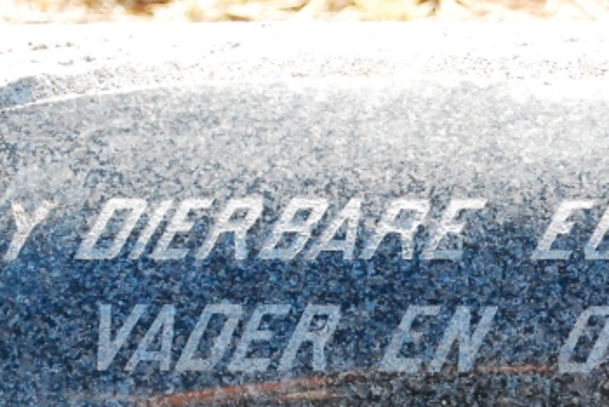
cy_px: 524
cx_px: 435
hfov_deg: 13.0
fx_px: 2675
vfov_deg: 8.6
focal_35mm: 158
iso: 1600
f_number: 5.3
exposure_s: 1/1000
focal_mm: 36
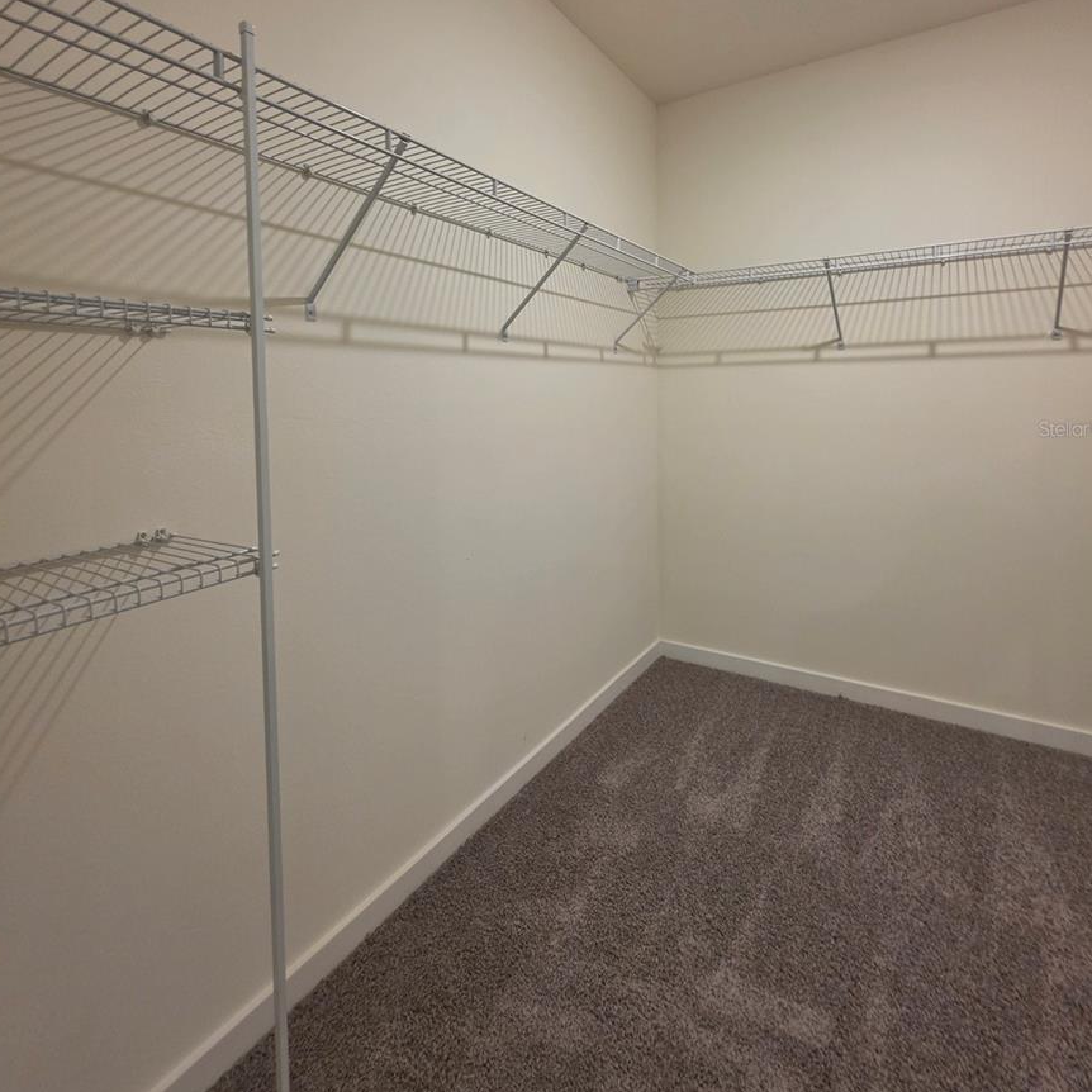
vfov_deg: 86.2
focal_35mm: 16
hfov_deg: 87.4
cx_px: 559
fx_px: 571
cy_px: 428
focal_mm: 2.2
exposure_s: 1/60
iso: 160
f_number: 1.9
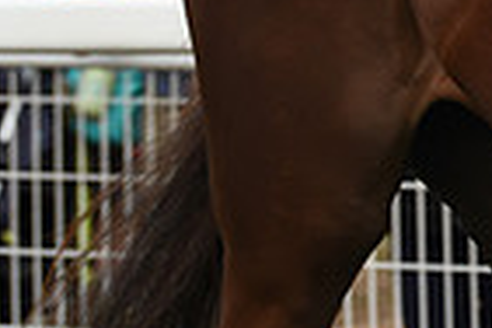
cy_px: -340
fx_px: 7311
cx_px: 914
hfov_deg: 3.8
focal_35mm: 535
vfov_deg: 2.6
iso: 400
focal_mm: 130
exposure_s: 1/1250
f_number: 5.6
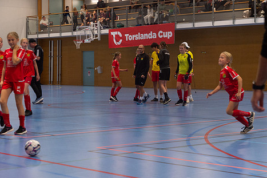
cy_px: 79
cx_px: 150
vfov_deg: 15.7
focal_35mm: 87
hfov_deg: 23.4
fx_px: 645
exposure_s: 1/400
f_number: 3.5
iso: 2200
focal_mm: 70
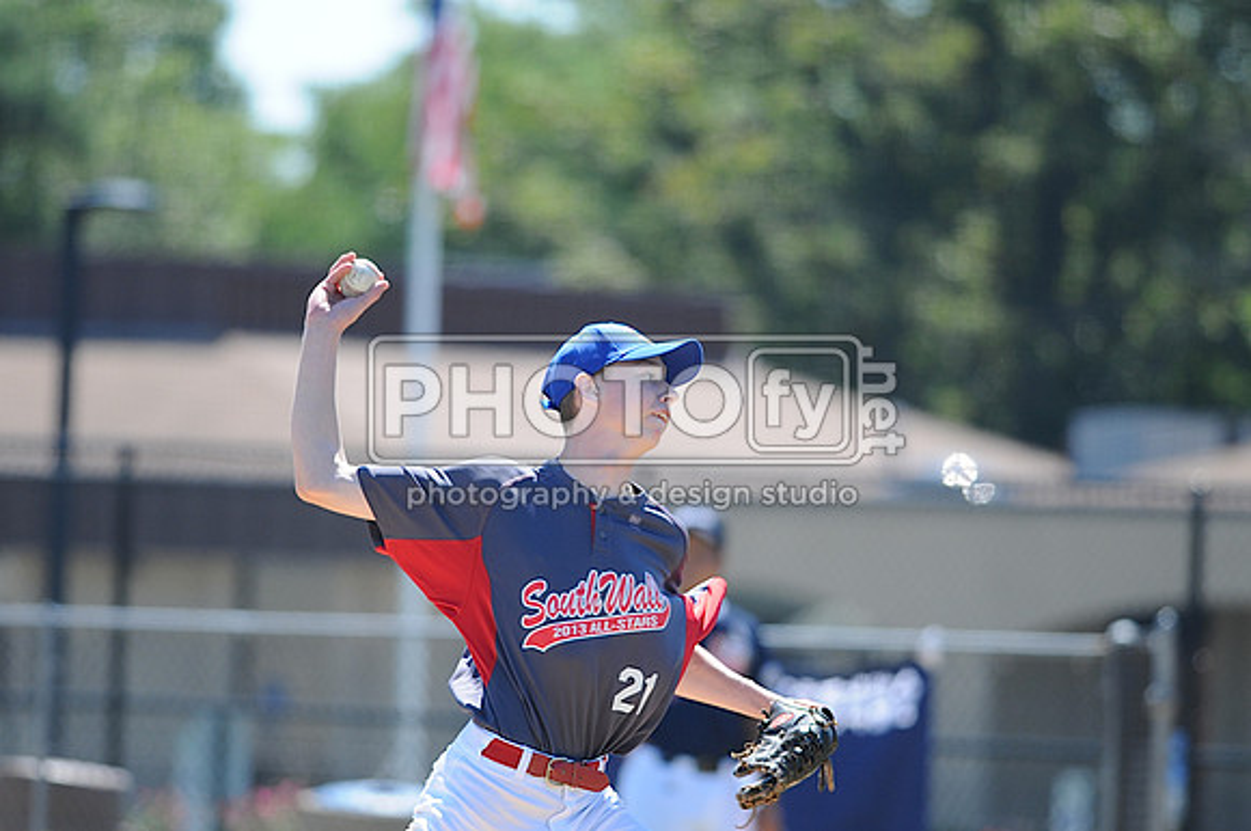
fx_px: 15616
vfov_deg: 3.0
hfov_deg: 4.6
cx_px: 626
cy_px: 416
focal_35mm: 450
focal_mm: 300
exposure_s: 1/640
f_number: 4
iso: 200
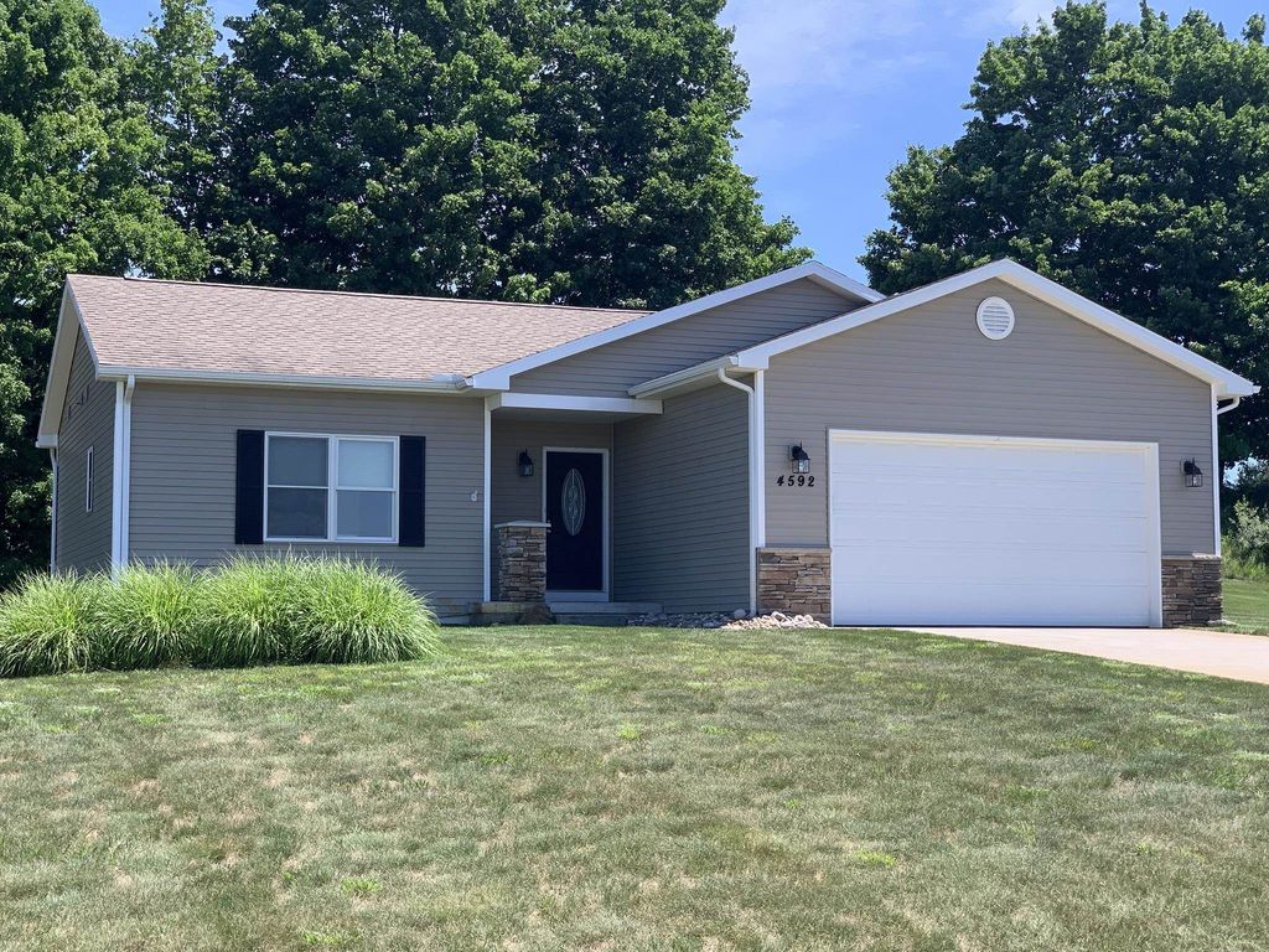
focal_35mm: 52
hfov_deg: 36.8
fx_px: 1906
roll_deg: -0.5
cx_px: 634
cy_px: 476
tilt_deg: +4.2
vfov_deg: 28.0
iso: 16
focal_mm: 6
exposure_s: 1/539
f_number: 2.4
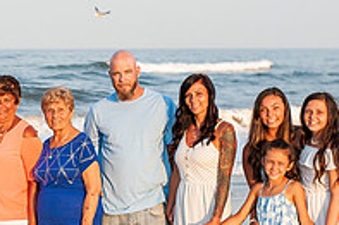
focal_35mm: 147
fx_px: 1383
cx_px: -34
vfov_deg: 9.3
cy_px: 163
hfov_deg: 13.7
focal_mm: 50
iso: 400
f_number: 4
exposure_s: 1/1600
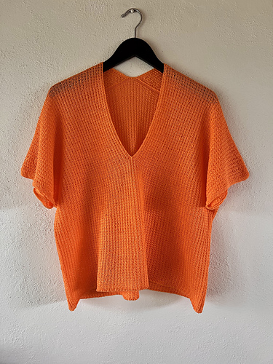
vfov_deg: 67.3
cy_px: 182
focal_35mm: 26
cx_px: 136
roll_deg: +0.5
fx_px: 273
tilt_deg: -3.0
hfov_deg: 53.1
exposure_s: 1/50
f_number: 1.5
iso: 200
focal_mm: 5.7
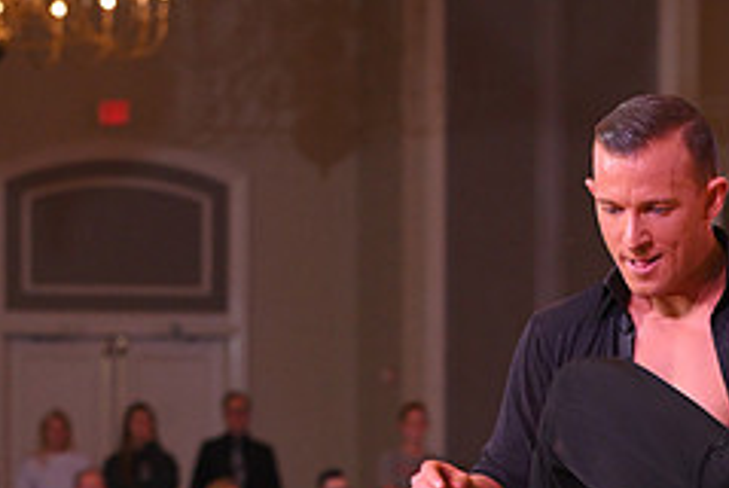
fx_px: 4521
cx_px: 587
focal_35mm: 223
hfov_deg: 9.2
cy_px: 662
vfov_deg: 6.1
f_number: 5.6
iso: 2500
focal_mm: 92
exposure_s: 1/200
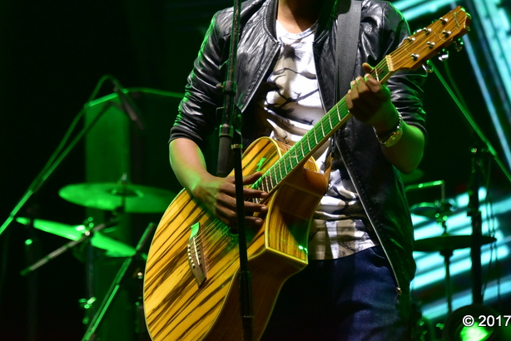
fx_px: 3351
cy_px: 68
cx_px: 161
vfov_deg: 5.8
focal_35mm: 236
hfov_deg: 8.7
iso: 1600
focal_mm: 145
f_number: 5.6
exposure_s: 1/200
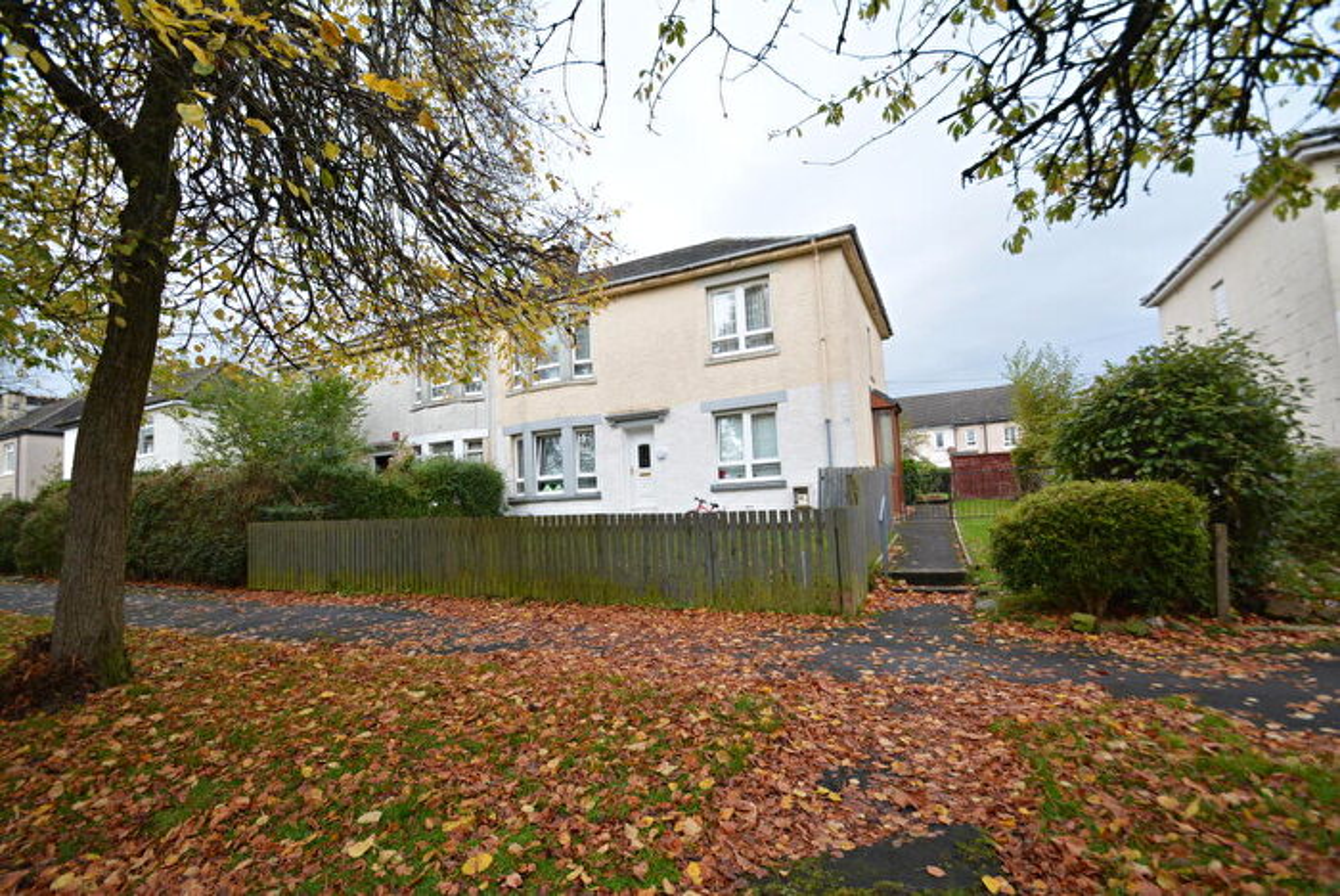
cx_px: 670
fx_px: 559
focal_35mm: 15
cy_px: 448
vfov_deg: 77.4
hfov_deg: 100.3
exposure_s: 1/125
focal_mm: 10
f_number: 5.6
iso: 220
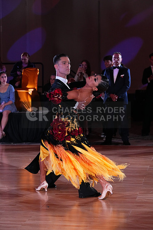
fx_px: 643
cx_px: 76
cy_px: 115
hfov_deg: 13.6
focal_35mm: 101
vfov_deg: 20.2
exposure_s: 1/400
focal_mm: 101
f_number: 5.6
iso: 5000
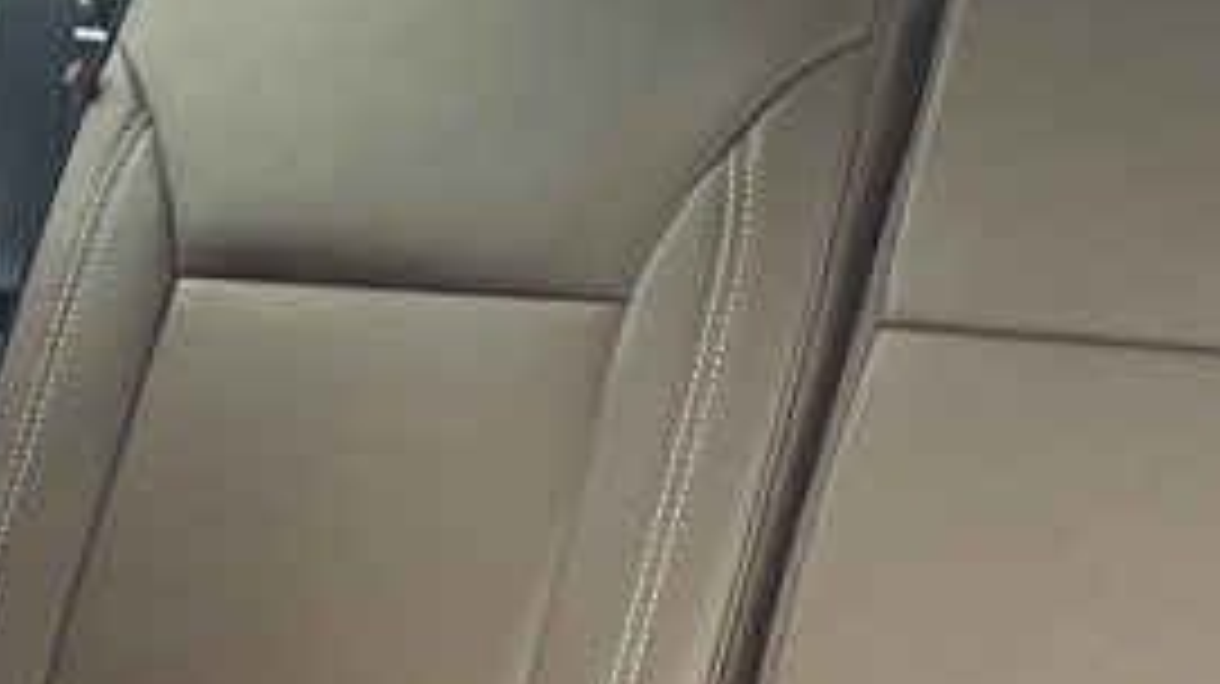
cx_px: 1270
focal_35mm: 107
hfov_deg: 19.3
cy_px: 706
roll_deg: -2.4
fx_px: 3459
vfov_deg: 11.2
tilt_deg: -4.8
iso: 100
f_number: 1.6
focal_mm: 5.1
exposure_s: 1/61
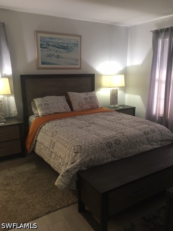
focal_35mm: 29
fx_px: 193
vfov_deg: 61.7
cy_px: 116
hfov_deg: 48.2
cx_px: 86
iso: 100
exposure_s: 1/30
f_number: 2.2
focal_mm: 4.15
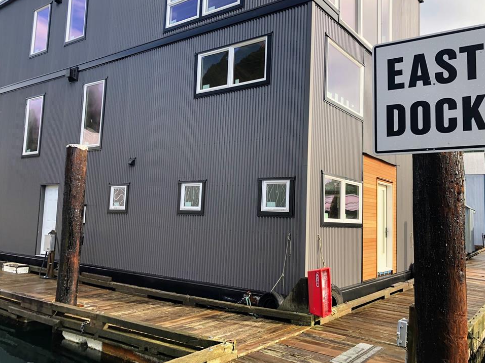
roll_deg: -2.2
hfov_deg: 59.9
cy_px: 174
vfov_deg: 46.8
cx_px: 259
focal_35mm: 30
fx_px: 420
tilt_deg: +5.2
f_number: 1.8
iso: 20
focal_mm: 3.99
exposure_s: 1/355
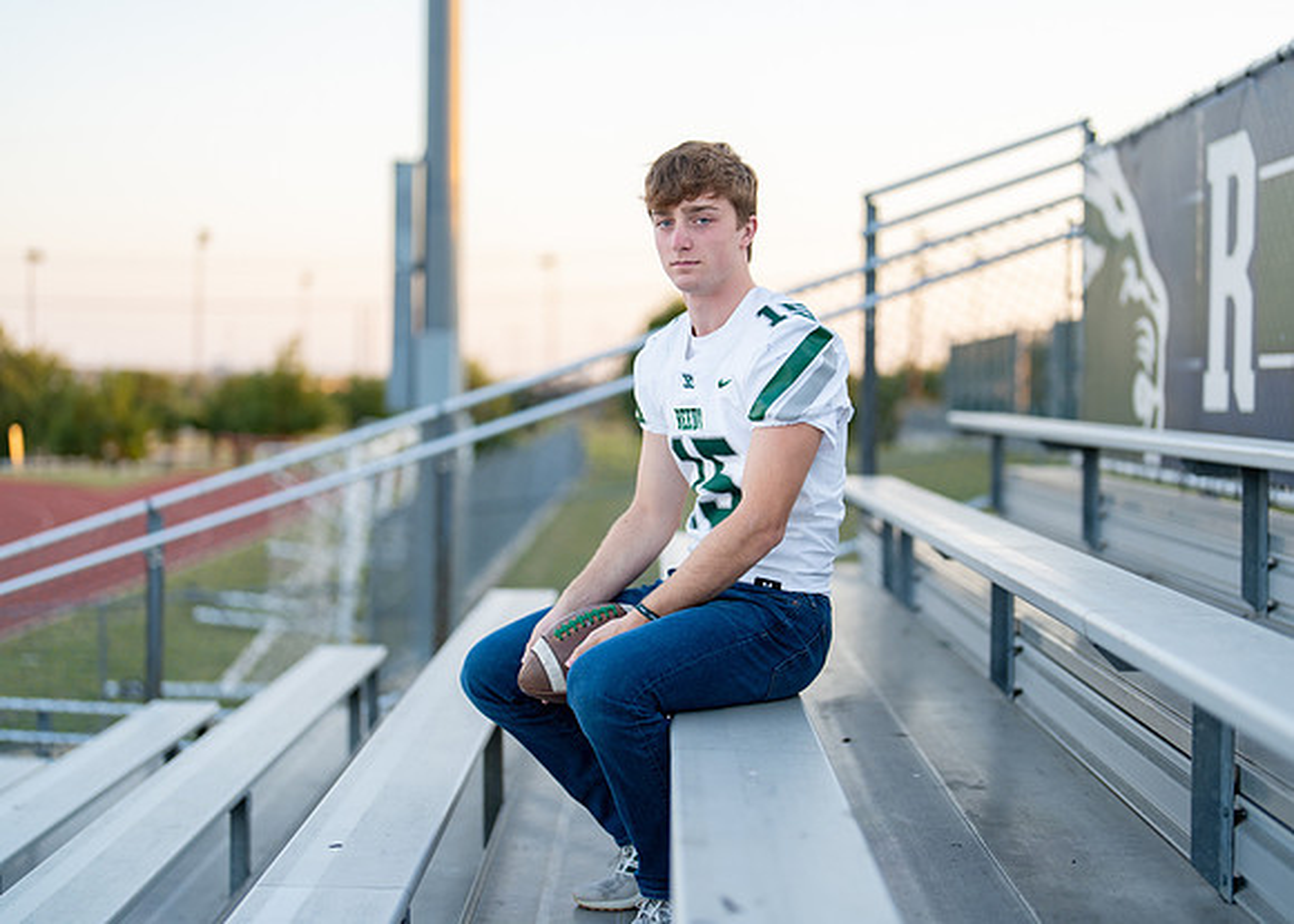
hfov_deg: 35.3
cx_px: 714
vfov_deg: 25.6
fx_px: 2034
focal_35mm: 55
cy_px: 459
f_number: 1.2
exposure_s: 1/800
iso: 100
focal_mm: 50
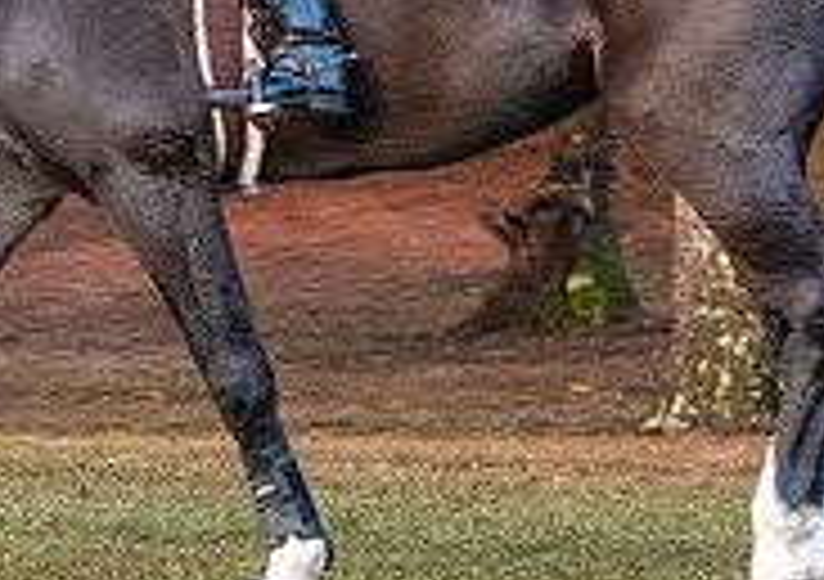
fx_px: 8504
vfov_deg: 3.9
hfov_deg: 5.5
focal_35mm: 365
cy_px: -89
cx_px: 119
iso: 2200
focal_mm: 70
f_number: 4
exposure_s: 1/250
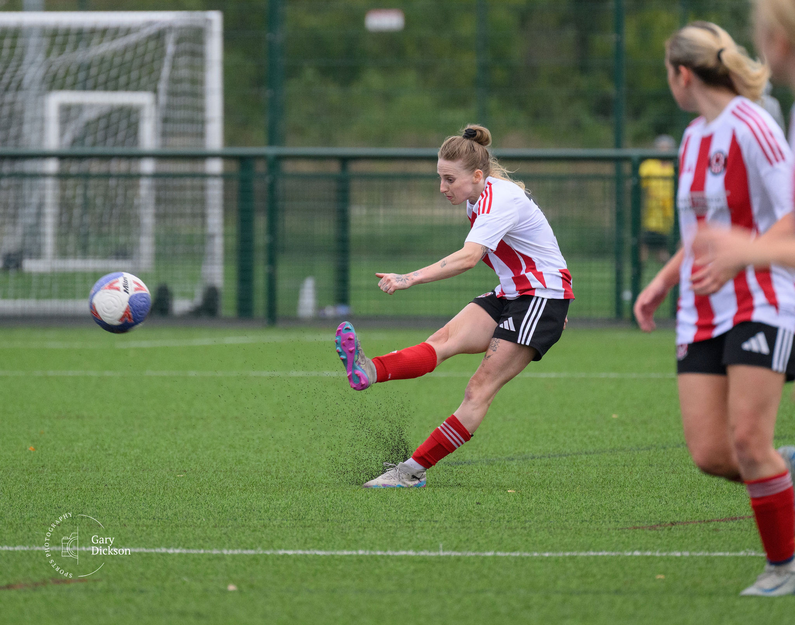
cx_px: 429
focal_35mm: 638
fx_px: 14916
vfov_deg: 2.4
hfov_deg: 3.1
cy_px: 233
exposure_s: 1/1000
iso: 2200
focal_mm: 400
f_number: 5.6
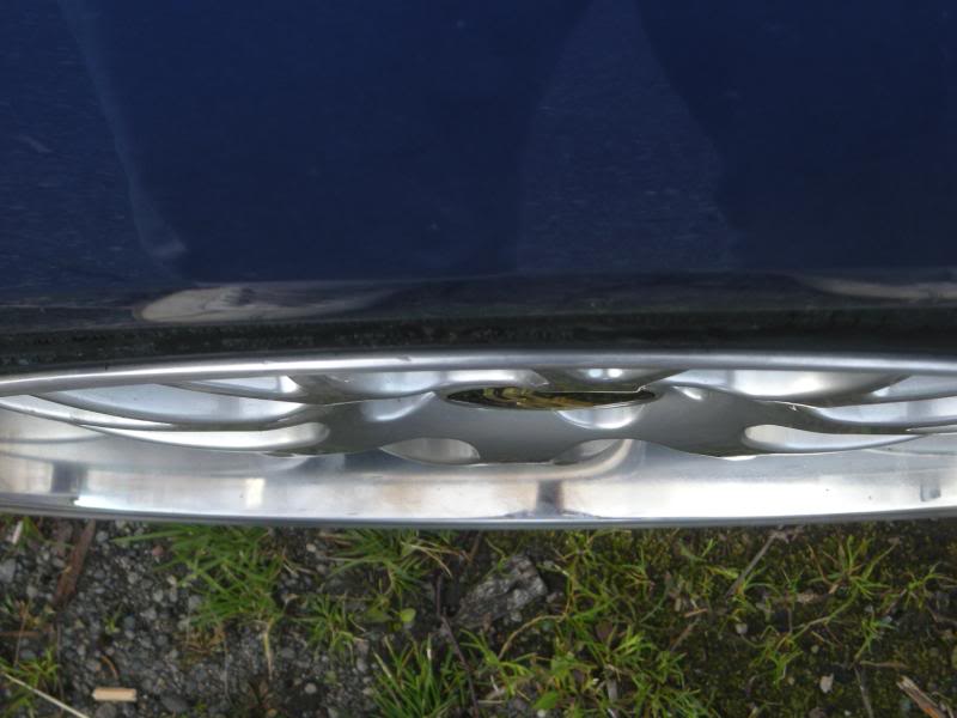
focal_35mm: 105
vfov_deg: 14.1
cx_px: 478
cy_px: 359
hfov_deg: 18.7
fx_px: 2903
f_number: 4.7
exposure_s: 1/53.6
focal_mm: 17.1
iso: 68
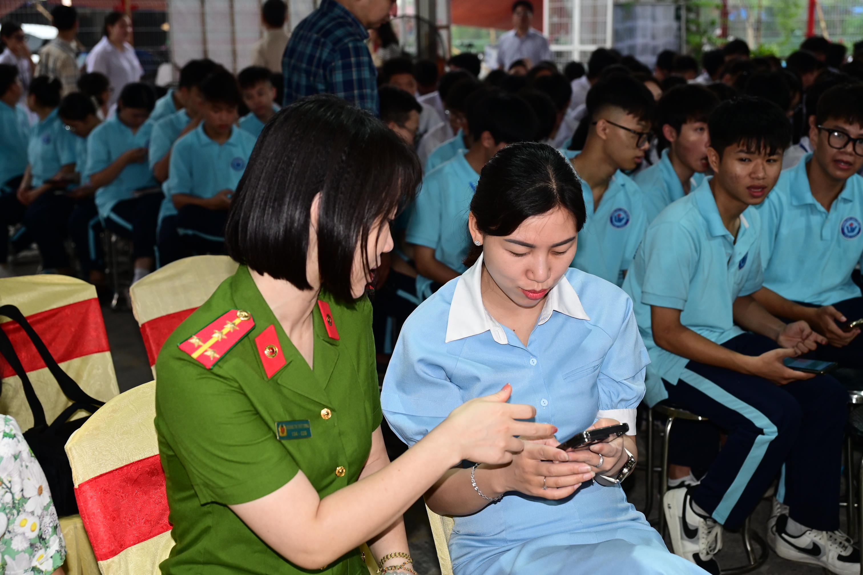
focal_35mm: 48
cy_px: 288
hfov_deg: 41.1
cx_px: 432
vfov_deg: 28.1
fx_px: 1151
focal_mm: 48
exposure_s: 1/200
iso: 1250
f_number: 4.5
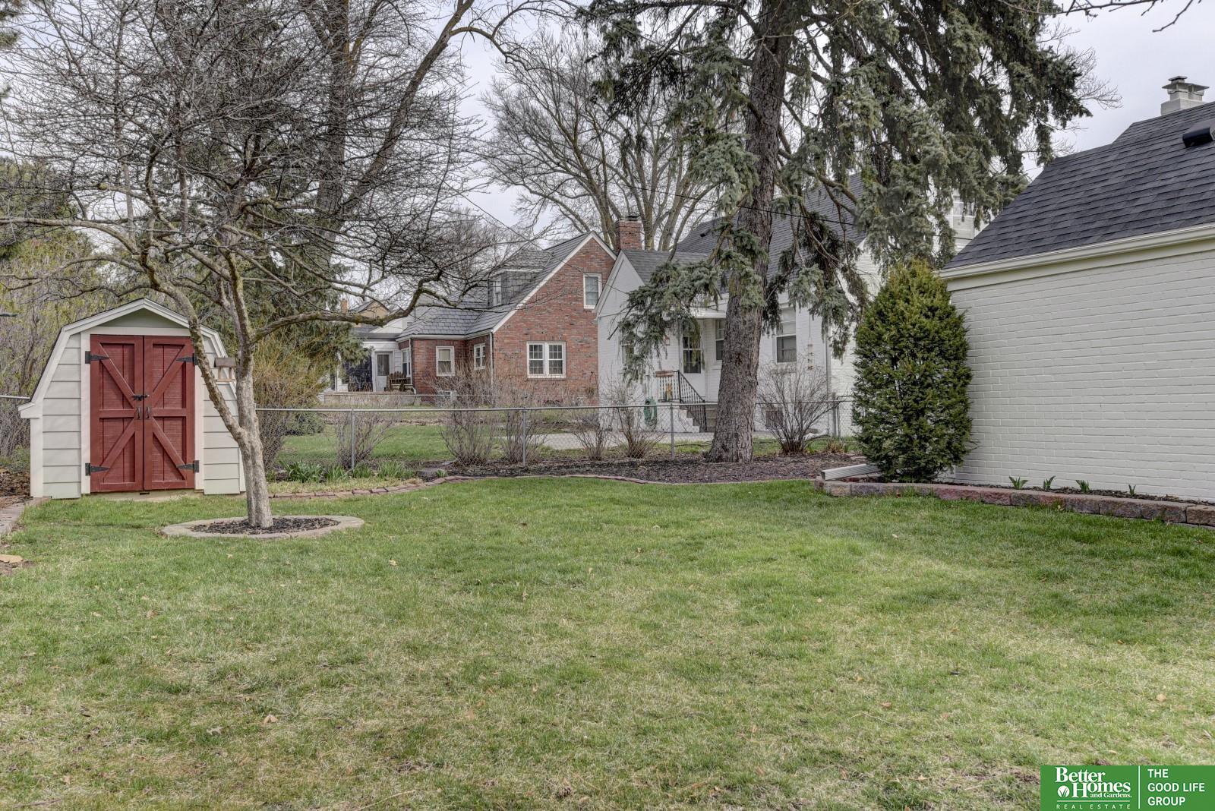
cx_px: 608
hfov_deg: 63.6
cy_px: 406
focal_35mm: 29
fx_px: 979
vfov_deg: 45.0
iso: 400
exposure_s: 1/500
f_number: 8
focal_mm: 29
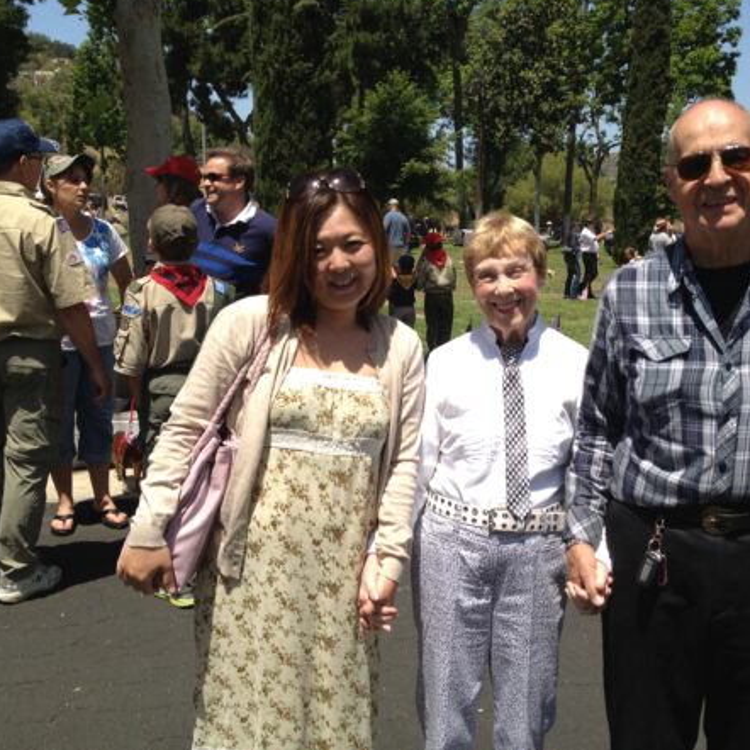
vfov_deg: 40.0
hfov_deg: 39.9
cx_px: 446
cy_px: 370
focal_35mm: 42
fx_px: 1030
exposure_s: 1/1534
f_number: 2.4
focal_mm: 4.28
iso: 50
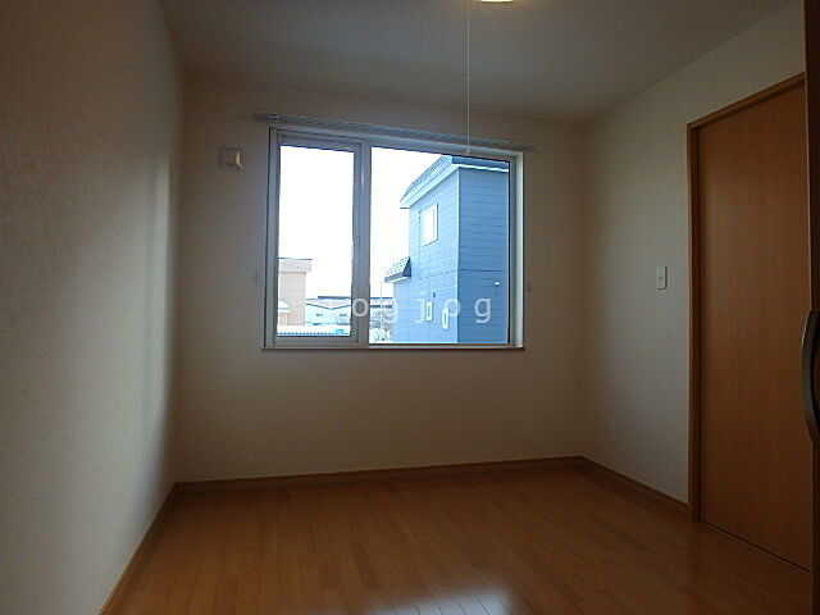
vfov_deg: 63.4
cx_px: 410
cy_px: 308
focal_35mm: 21
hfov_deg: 79.0
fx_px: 497
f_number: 3.5
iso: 125
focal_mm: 3.7
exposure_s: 1/125
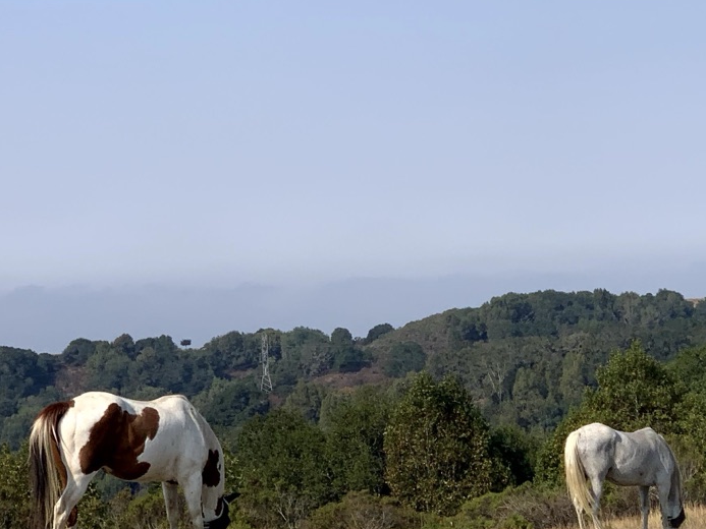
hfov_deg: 16.4
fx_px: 2448
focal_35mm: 120
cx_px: 454
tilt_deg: +5.5
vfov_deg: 12.3
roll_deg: +3.3
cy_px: 84
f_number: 2.4
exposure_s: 1/1546
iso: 16
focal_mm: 6
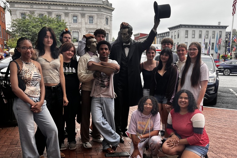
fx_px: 244
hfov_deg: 51.9
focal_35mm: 37
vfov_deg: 35.6
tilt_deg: -10.9
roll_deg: +0.7
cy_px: 106
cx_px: 119
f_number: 1.6
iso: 50
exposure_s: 1/172
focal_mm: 5.1
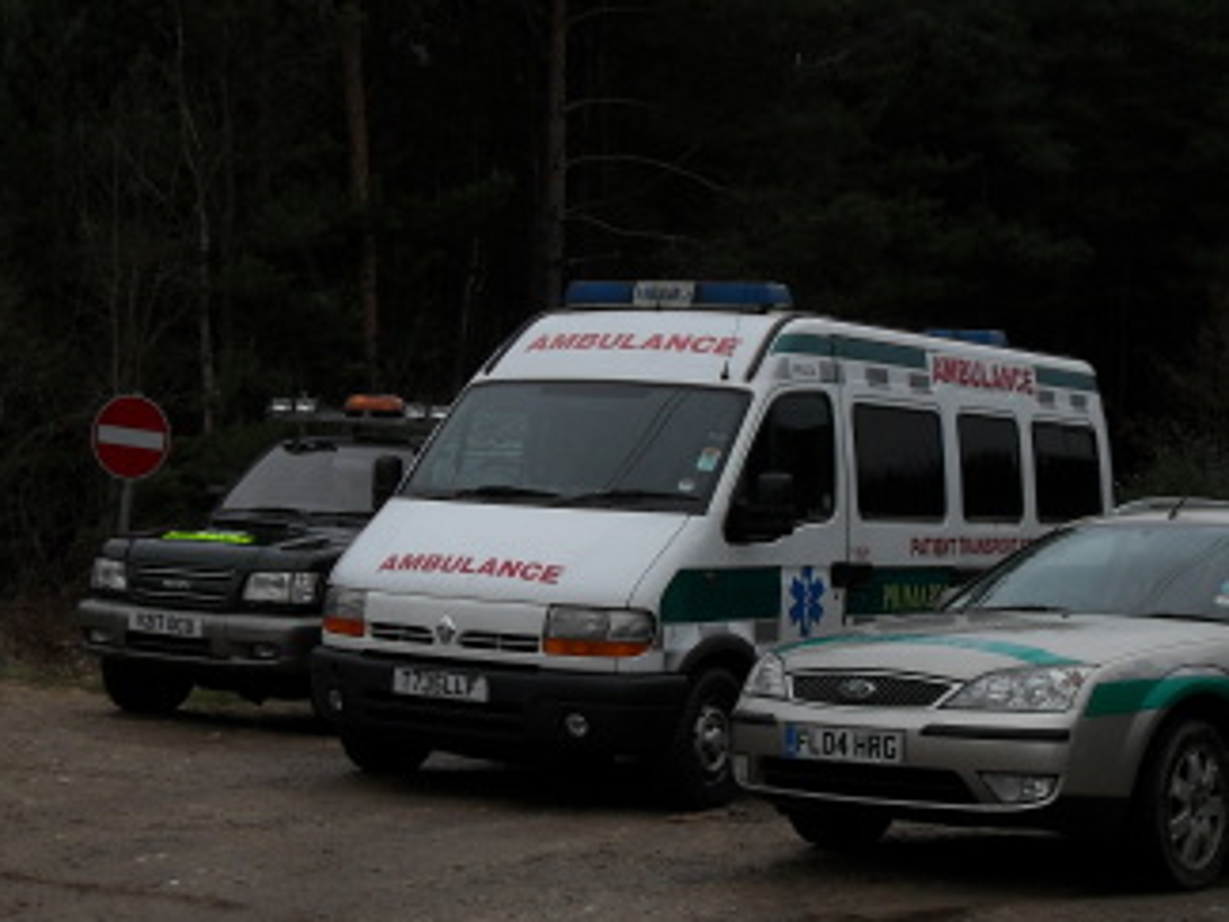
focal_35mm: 79
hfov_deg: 24.7
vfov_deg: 18.6
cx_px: 706
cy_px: 539
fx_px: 2805
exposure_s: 1/250
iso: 100
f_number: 3.3
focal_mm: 8.8
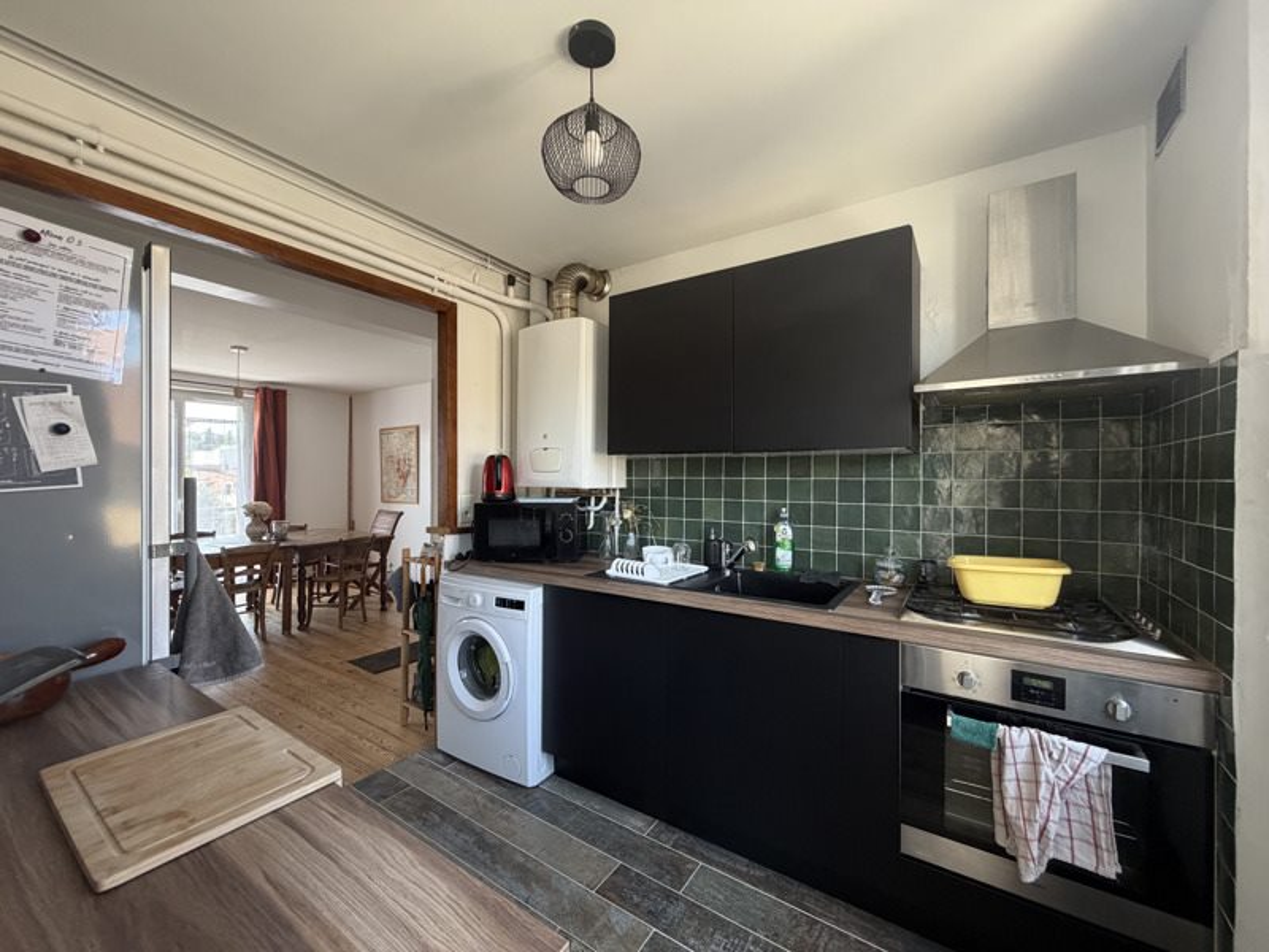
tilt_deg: -0.1
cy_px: 476
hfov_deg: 102.1
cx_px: 634
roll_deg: -0.2
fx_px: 513
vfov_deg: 85.7
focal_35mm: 14
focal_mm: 2.22
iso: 250
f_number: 2.2
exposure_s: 1/121
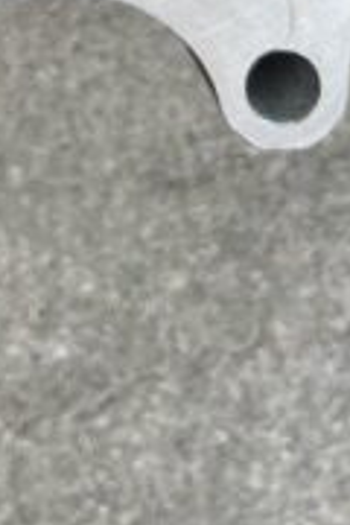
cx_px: -169
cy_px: -496
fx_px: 1750
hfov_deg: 11.0
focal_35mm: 120
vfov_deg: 14.4
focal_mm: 5.1
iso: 32
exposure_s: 1/333
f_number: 1.6
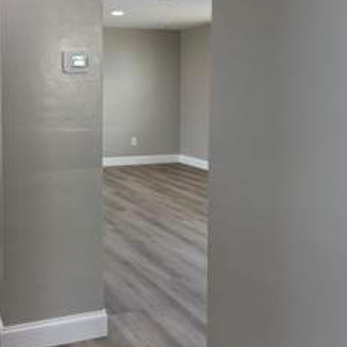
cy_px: 131
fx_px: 499
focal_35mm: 44
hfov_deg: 37.6
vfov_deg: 38.1
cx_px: 95
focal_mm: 6.76
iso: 160
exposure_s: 1/221
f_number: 1.78
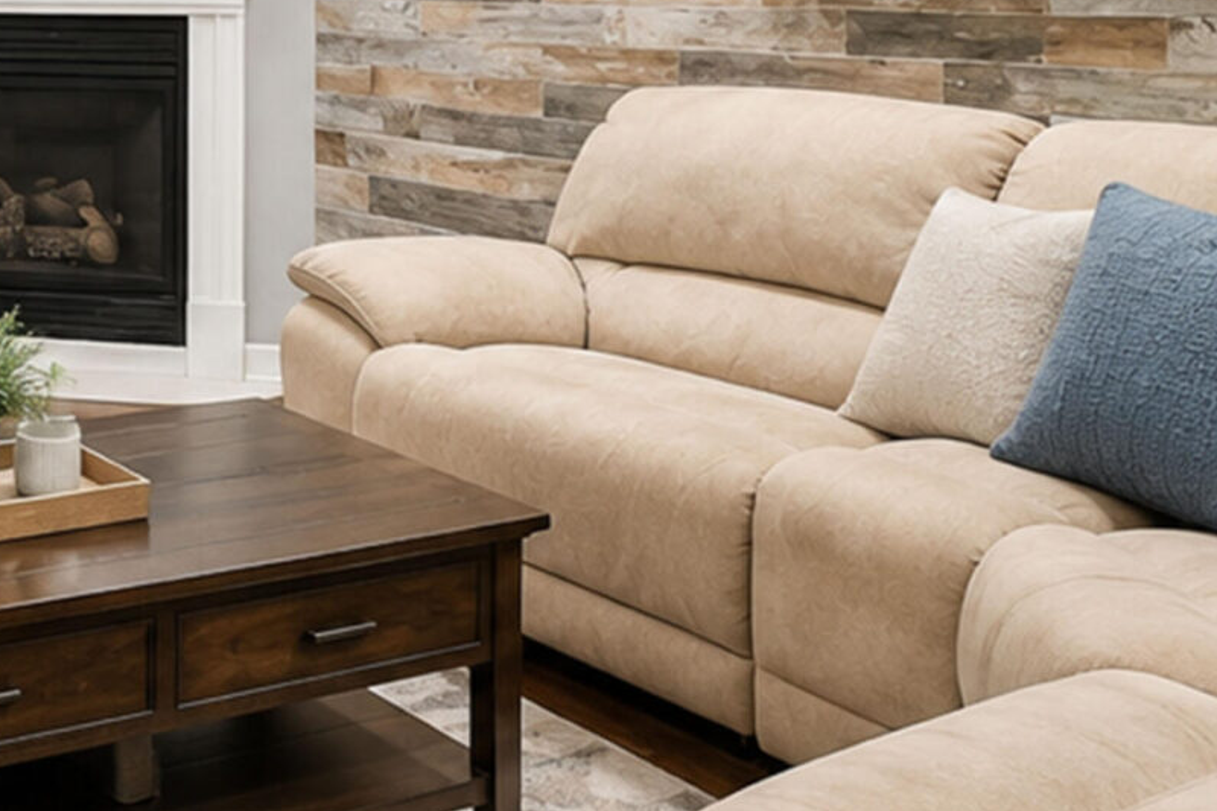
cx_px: -108
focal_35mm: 48
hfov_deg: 35.4
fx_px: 1622
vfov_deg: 26.4
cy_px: -27
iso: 2000
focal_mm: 10
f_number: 5
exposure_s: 1/60
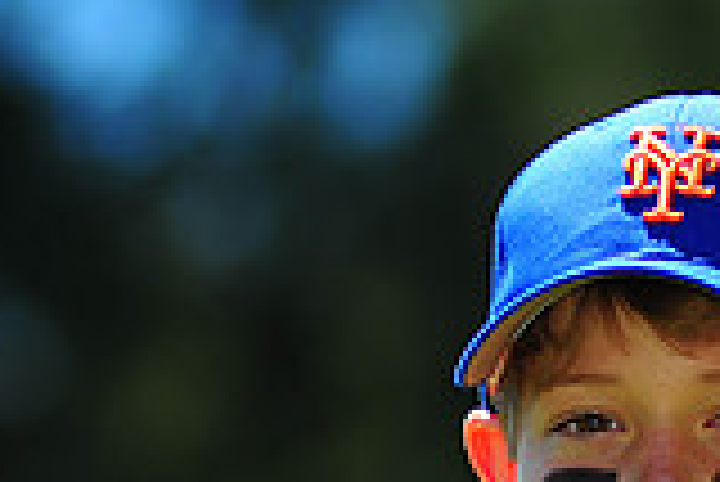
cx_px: 734
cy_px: 721
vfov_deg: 2.1
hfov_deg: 3.2
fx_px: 13032
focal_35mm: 651
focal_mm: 180
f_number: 4
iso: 200
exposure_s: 1/1250
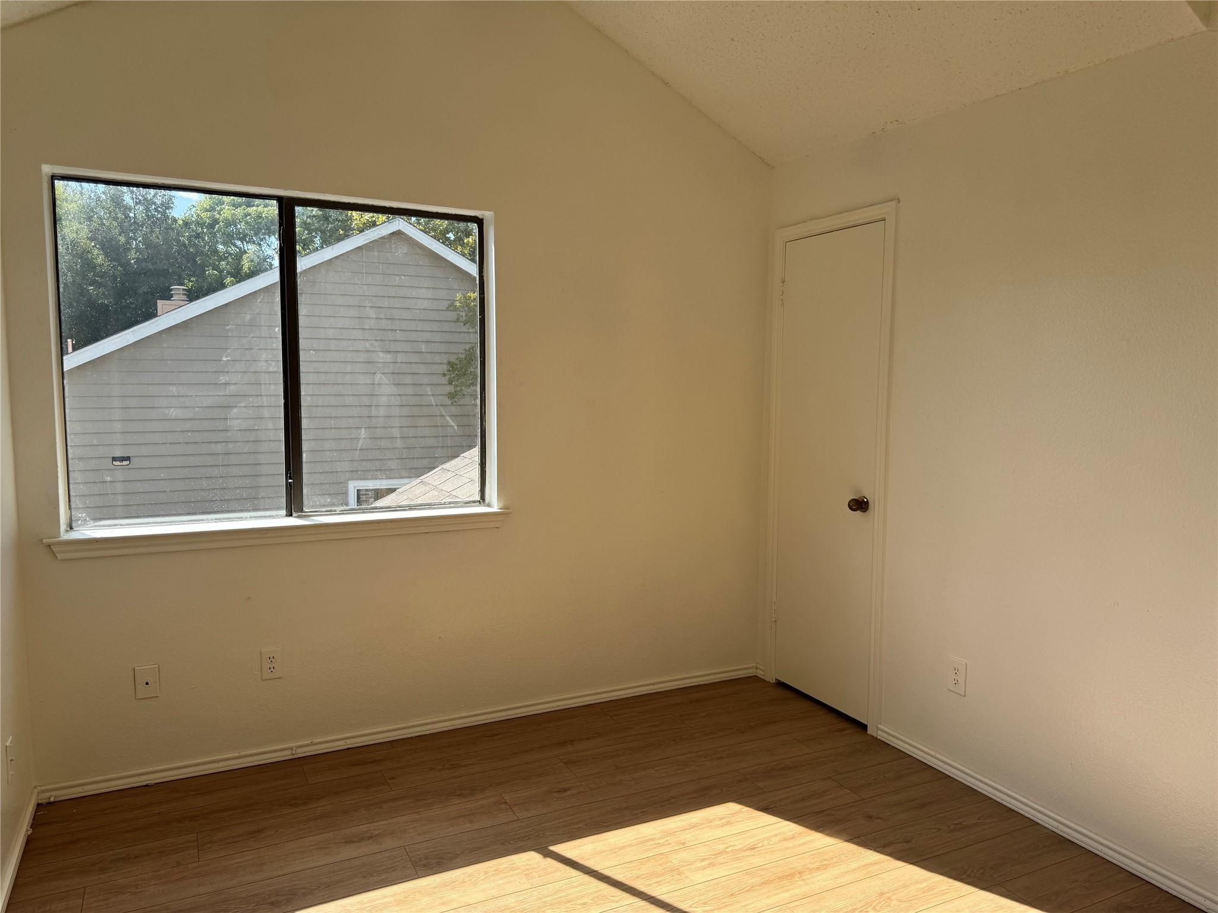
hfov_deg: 71.6
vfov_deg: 56.8
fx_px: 844
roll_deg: -0.8
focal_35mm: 24
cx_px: 609
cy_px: 456
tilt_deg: -6.7
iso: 80
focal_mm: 6.76
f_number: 1.78
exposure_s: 1/1560
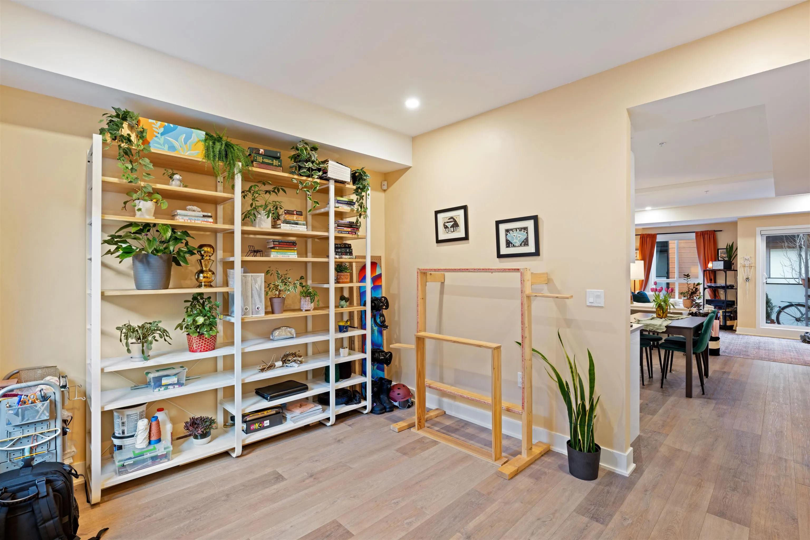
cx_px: 405
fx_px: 360
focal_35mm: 16
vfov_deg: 73.7
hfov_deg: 96.7
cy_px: 270
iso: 100
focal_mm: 16
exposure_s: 1.6
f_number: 8
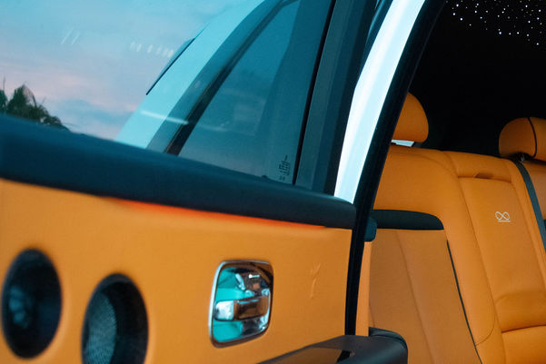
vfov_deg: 28.9
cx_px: 422
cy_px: 267
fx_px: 698
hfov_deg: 41.2
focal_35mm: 46
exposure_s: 1/60
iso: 3200
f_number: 3.5
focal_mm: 18
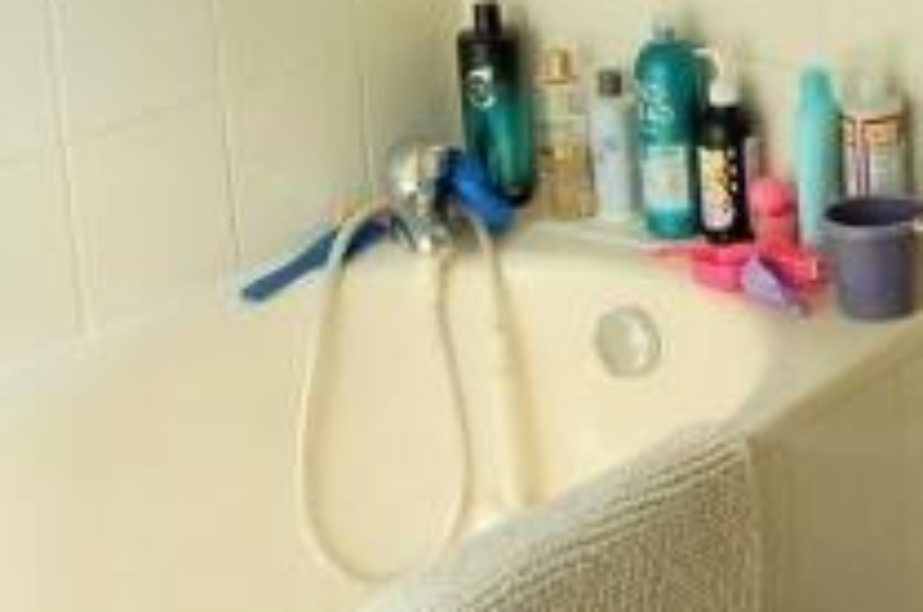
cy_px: 13
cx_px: 994
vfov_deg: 15.7
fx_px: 2176
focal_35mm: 85
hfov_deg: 22.7
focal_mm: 18
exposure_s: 1/160
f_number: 6.3
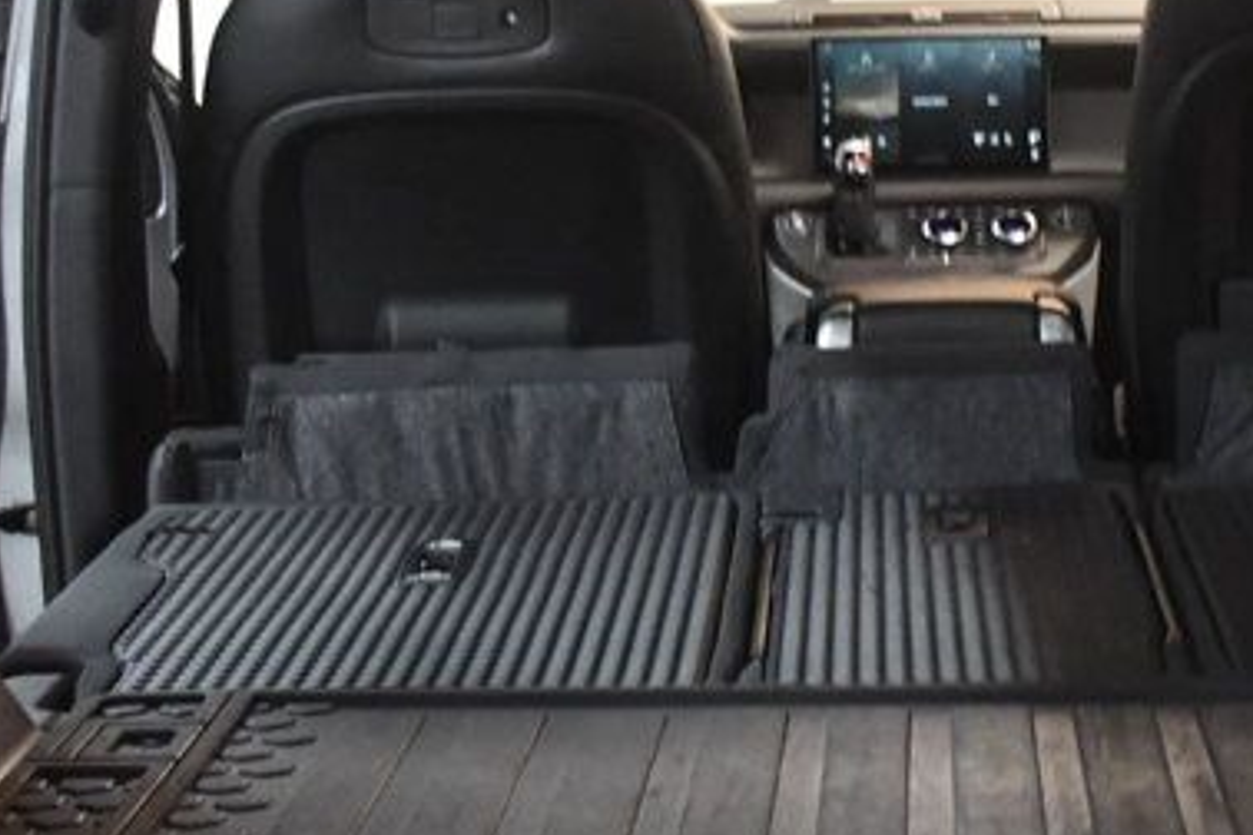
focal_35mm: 92
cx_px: 902
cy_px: 500
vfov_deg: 14.9
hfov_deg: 22.0
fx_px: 3202
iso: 3600
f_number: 3.8
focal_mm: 23
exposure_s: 1/60
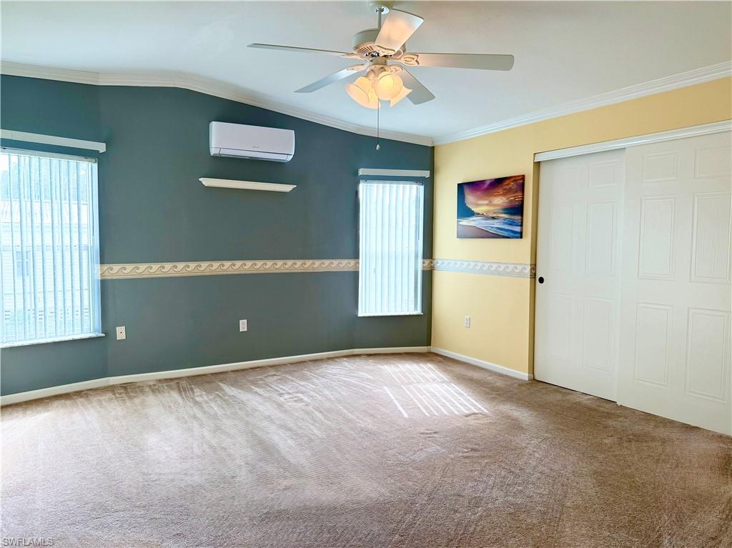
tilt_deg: -3.4
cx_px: 366
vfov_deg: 56.8
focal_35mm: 24
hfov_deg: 71.6
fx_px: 507
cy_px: 274
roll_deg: +1.1
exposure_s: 1/240
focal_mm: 6.76
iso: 125
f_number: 1.78
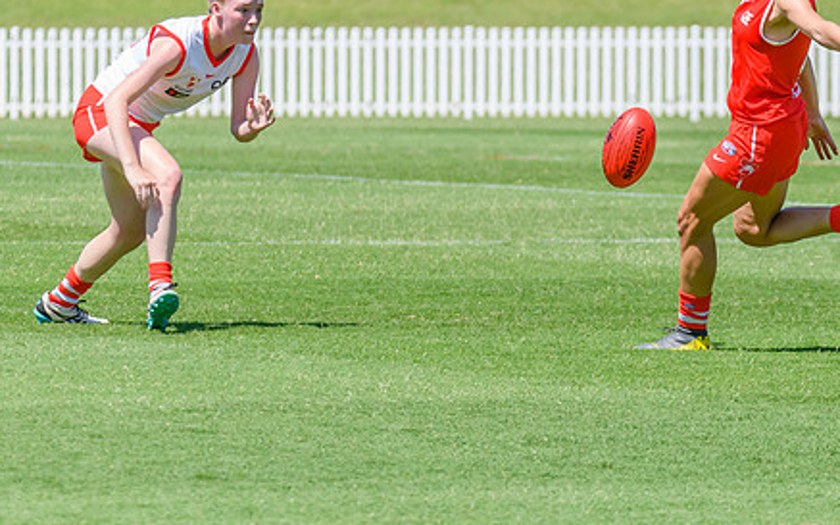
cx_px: 740
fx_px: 13413
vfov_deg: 2.2
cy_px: 149
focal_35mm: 586
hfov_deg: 3.6
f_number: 8
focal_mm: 250
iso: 800
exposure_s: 1/2000
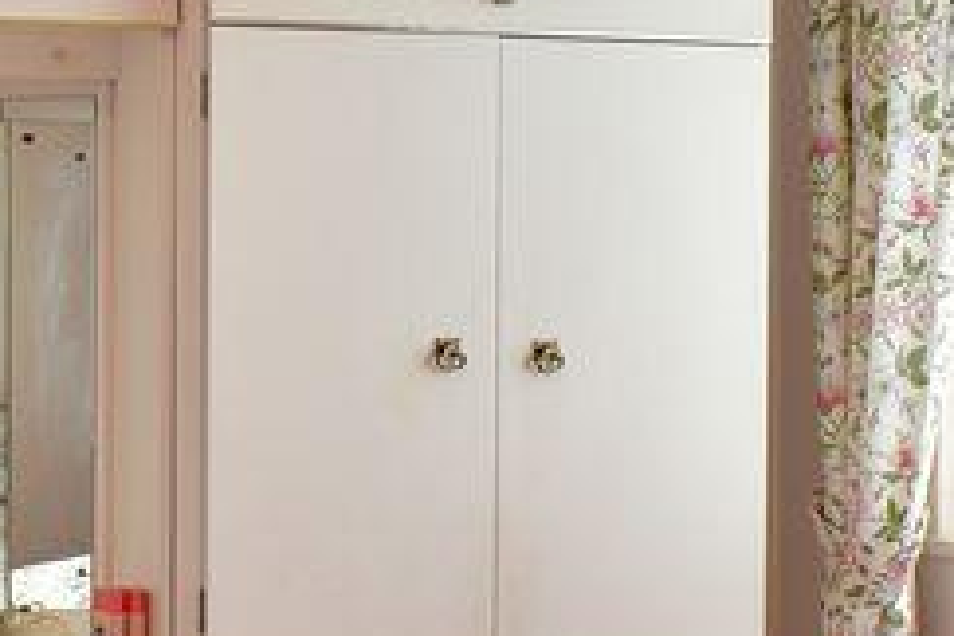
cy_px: 398
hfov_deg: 17.8
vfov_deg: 12.0
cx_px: 185
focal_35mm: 114
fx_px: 3021
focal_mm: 18
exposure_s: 1/5
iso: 100
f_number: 13
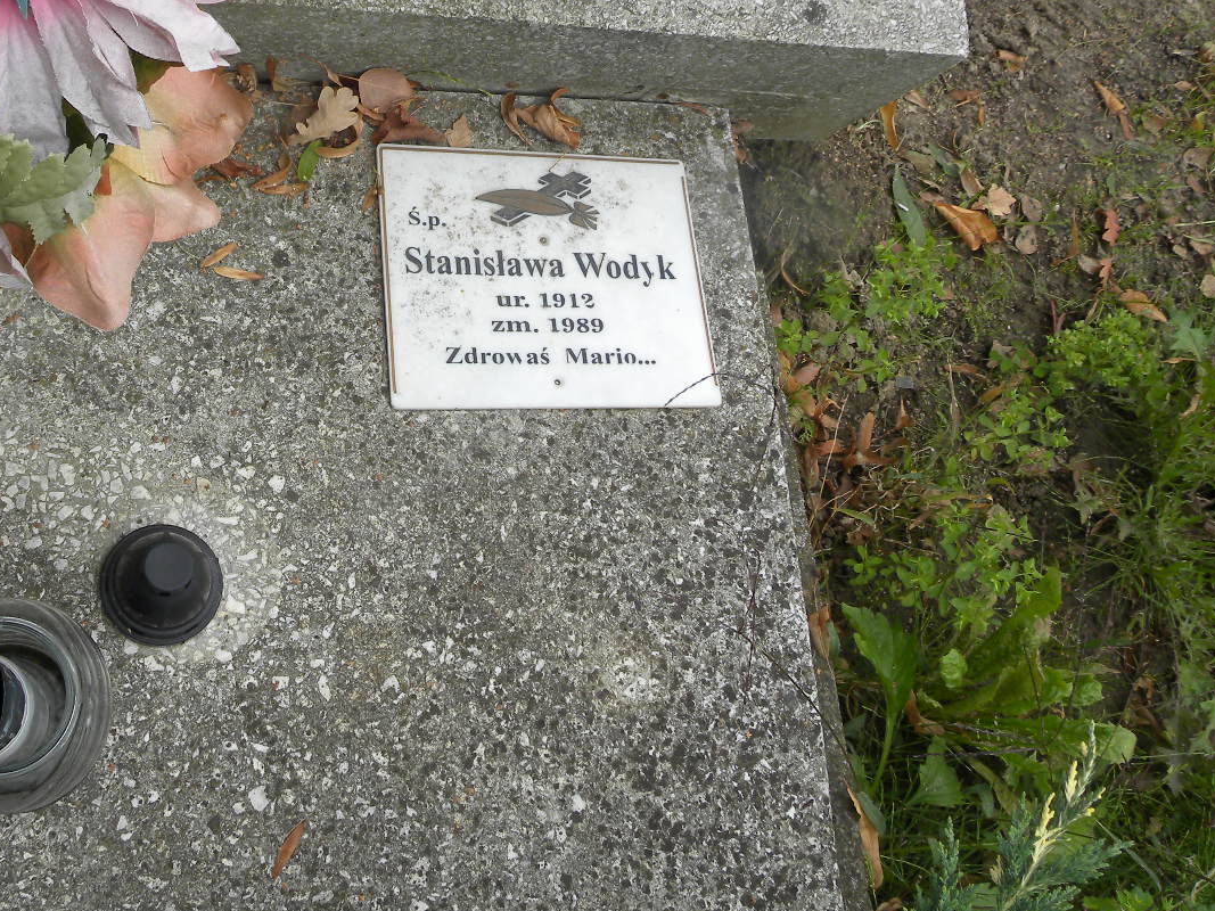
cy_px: 463
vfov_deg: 36.8
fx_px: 1369
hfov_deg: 46.5
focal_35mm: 39
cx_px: 337
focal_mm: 4.6
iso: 64
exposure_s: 1/211
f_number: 4.5
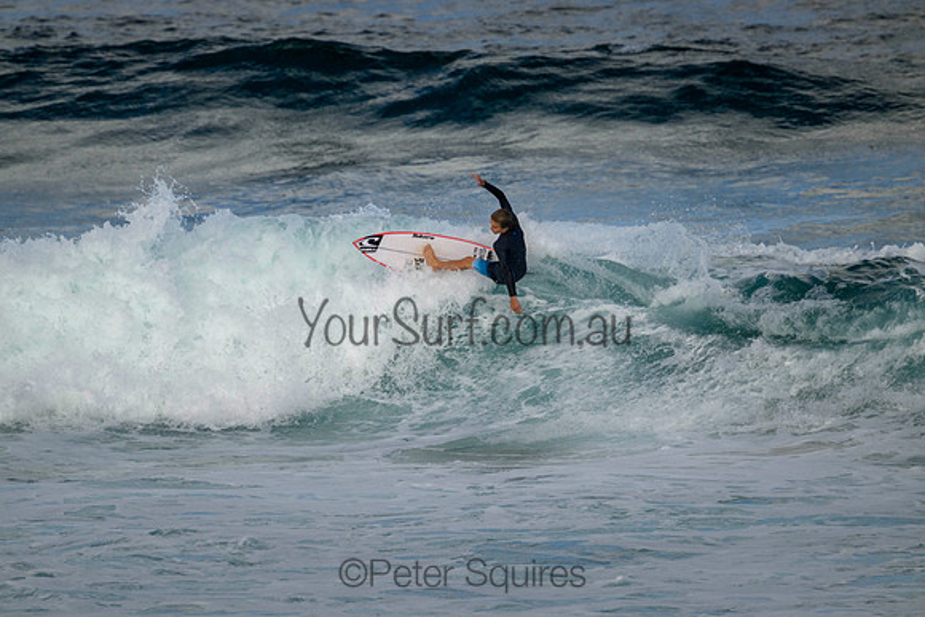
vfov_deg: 1.7
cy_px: 308
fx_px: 20559
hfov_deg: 2.6
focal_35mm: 800
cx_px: 462
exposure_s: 1/1600
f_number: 11
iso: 720
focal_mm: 800
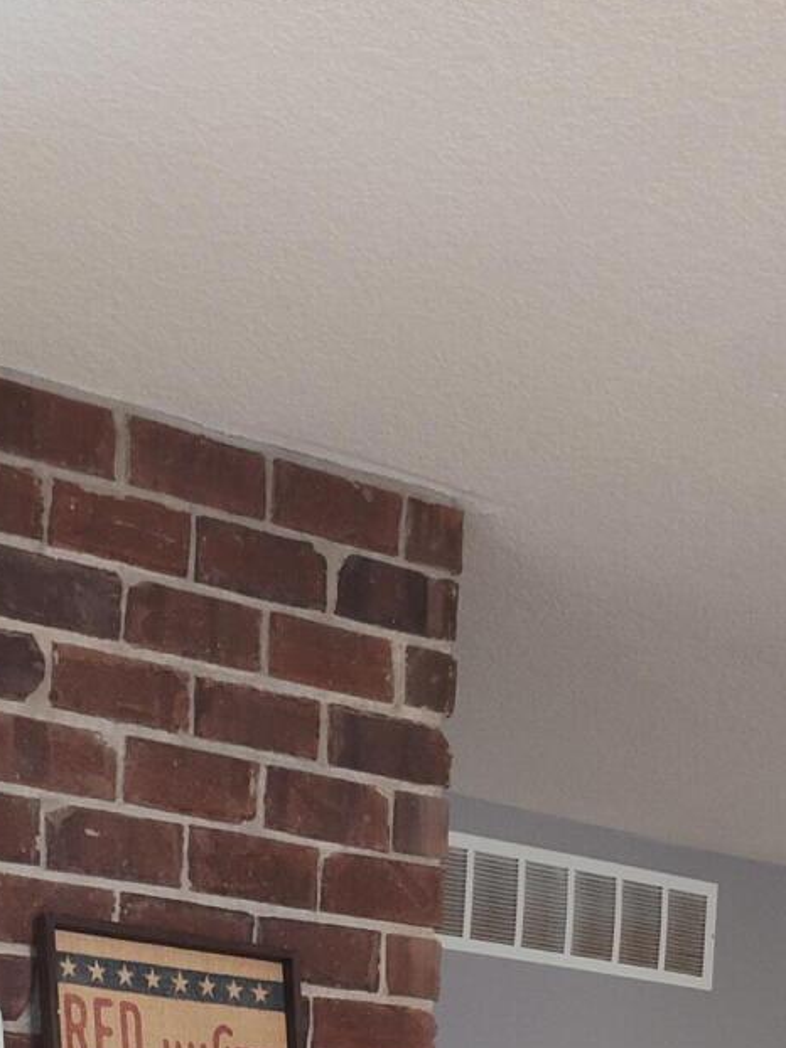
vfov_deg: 21.2
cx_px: -216
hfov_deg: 18.6
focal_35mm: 74
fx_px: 2242
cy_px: 1675
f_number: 1.8
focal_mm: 5.56
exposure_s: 1/60
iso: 838
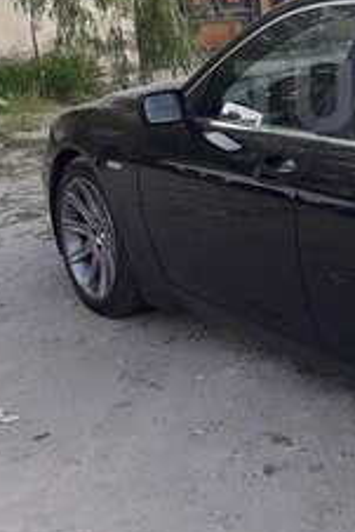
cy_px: 95
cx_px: 475
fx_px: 1211
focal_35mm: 82
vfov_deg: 24.3
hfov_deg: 15.8
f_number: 1.9
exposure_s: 1/222
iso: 40
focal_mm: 3.6
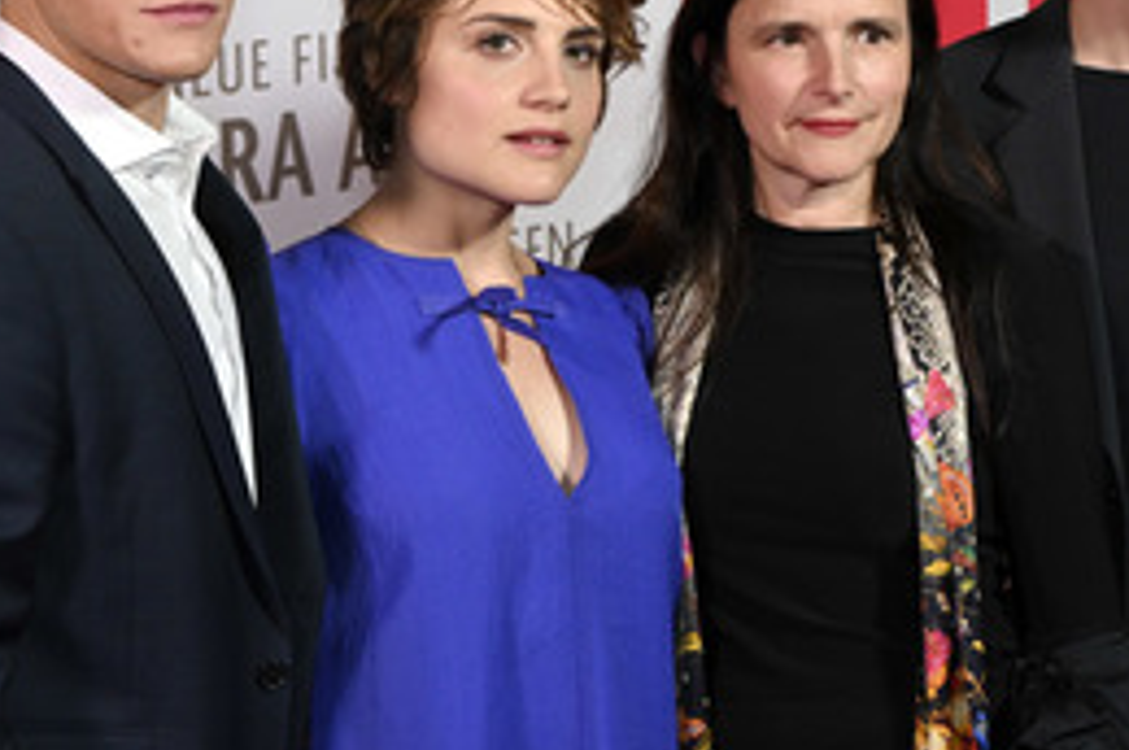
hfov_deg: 21.7
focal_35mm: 94
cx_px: 634
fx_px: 2944
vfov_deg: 14.5
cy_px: 262
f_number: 7.1
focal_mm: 54
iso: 2000
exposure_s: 1/200
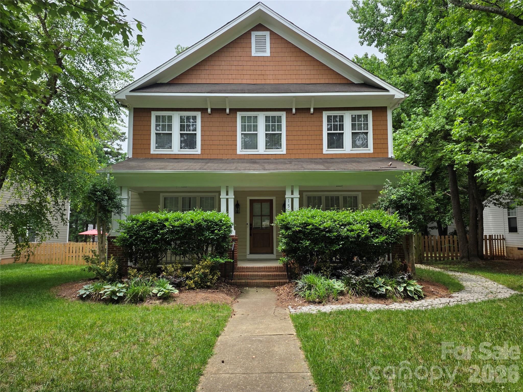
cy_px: 196
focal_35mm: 23
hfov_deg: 73.9
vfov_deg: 58.9
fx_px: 347
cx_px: 262
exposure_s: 1/2866
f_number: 1.7
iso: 80
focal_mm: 6.3
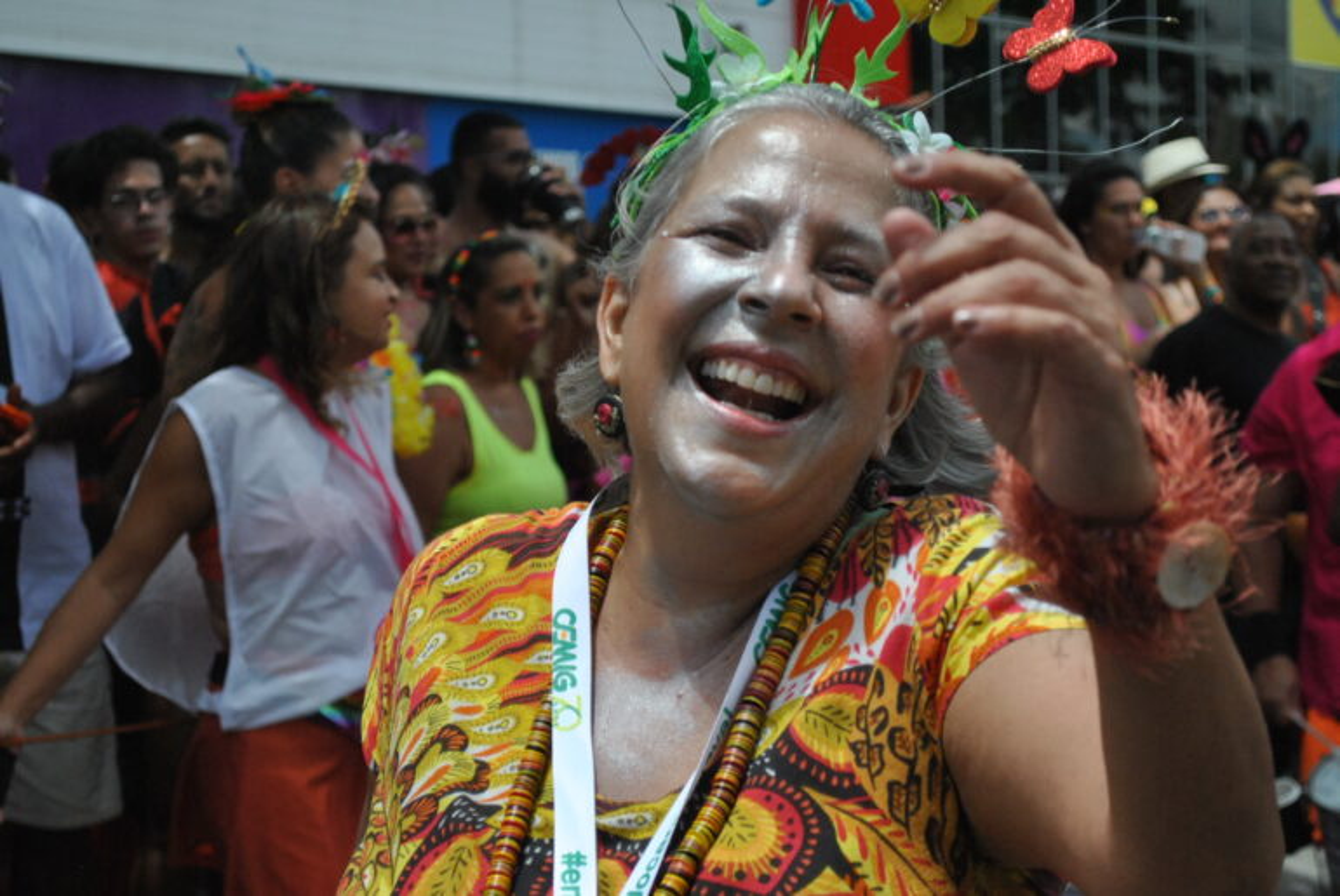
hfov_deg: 24.6
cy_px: 448
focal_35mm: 82
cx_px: 670
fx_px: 3074
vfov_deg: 16.6
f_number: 7.1
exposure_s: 1/4000
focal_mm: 55
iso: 640
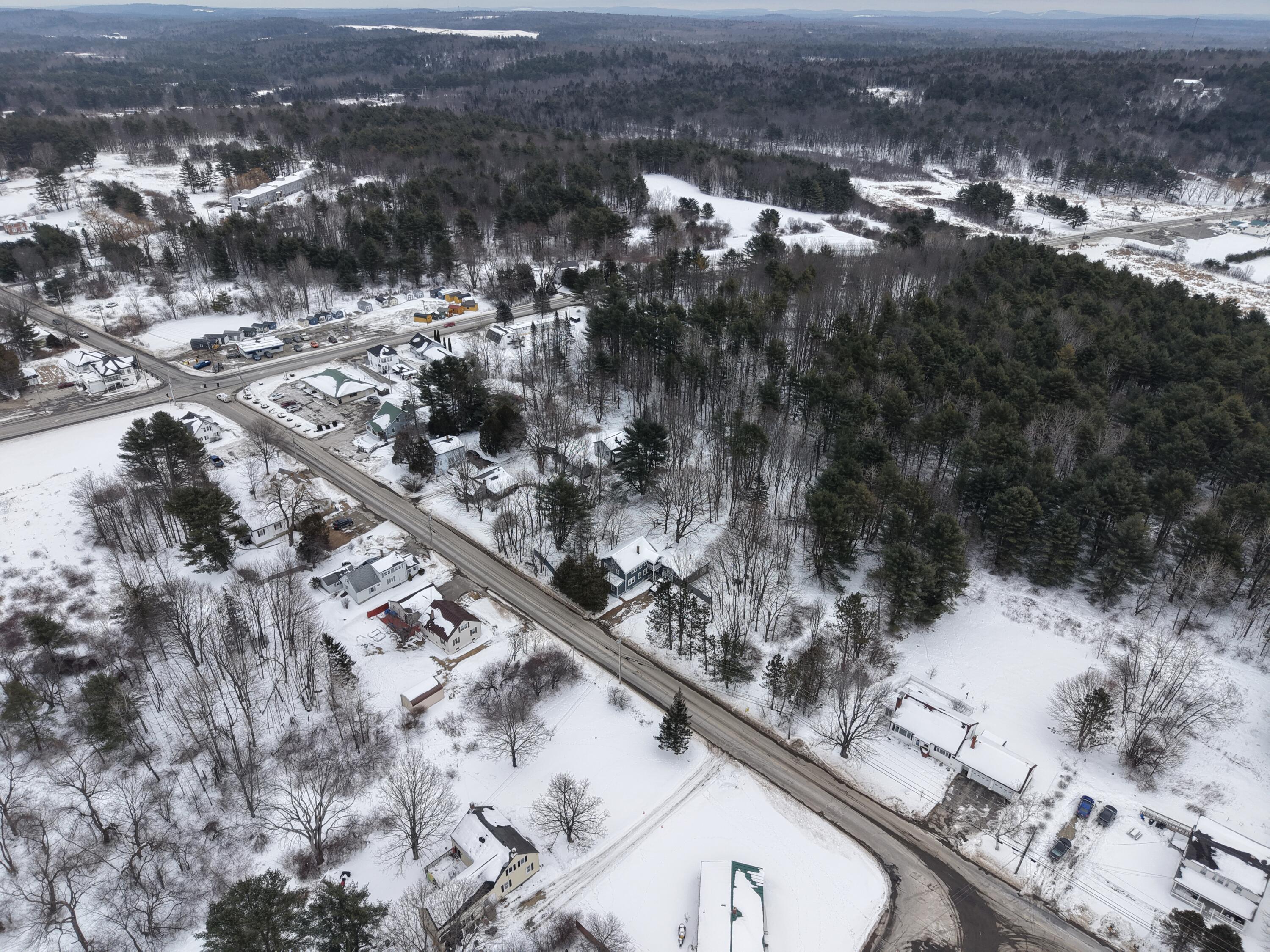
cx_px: 635
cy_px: 476
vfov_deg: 56.8
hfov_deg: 71.6
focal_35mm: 24
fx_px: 881
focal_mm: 8.67
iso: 180
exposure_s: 1/2500
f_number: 1.8
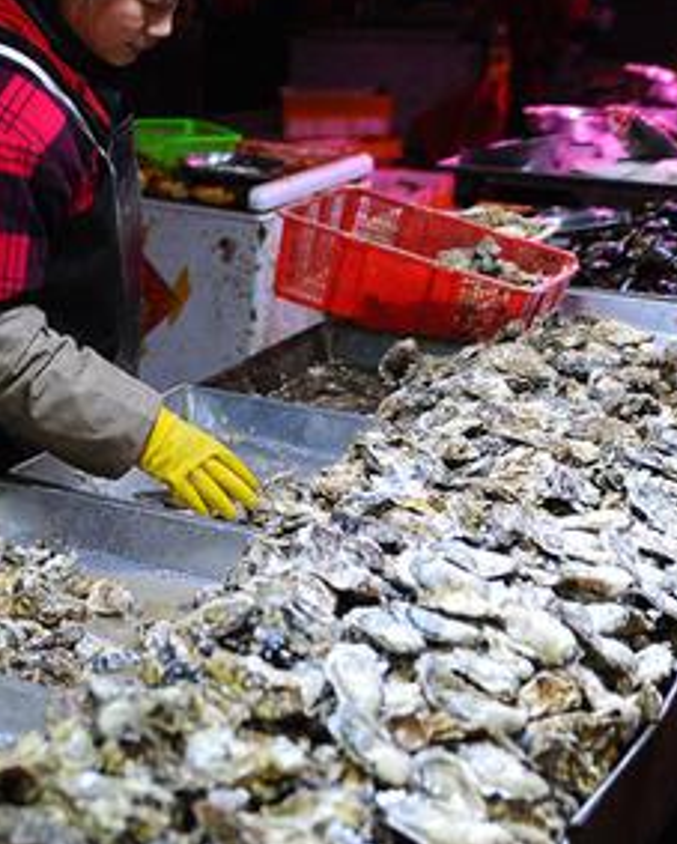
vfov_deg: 26.4
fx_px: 1800
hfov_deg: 20.8
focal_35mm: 72
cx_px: 45
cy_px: 412
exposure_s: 1/800
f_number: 2.8
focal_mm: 34
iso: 1600
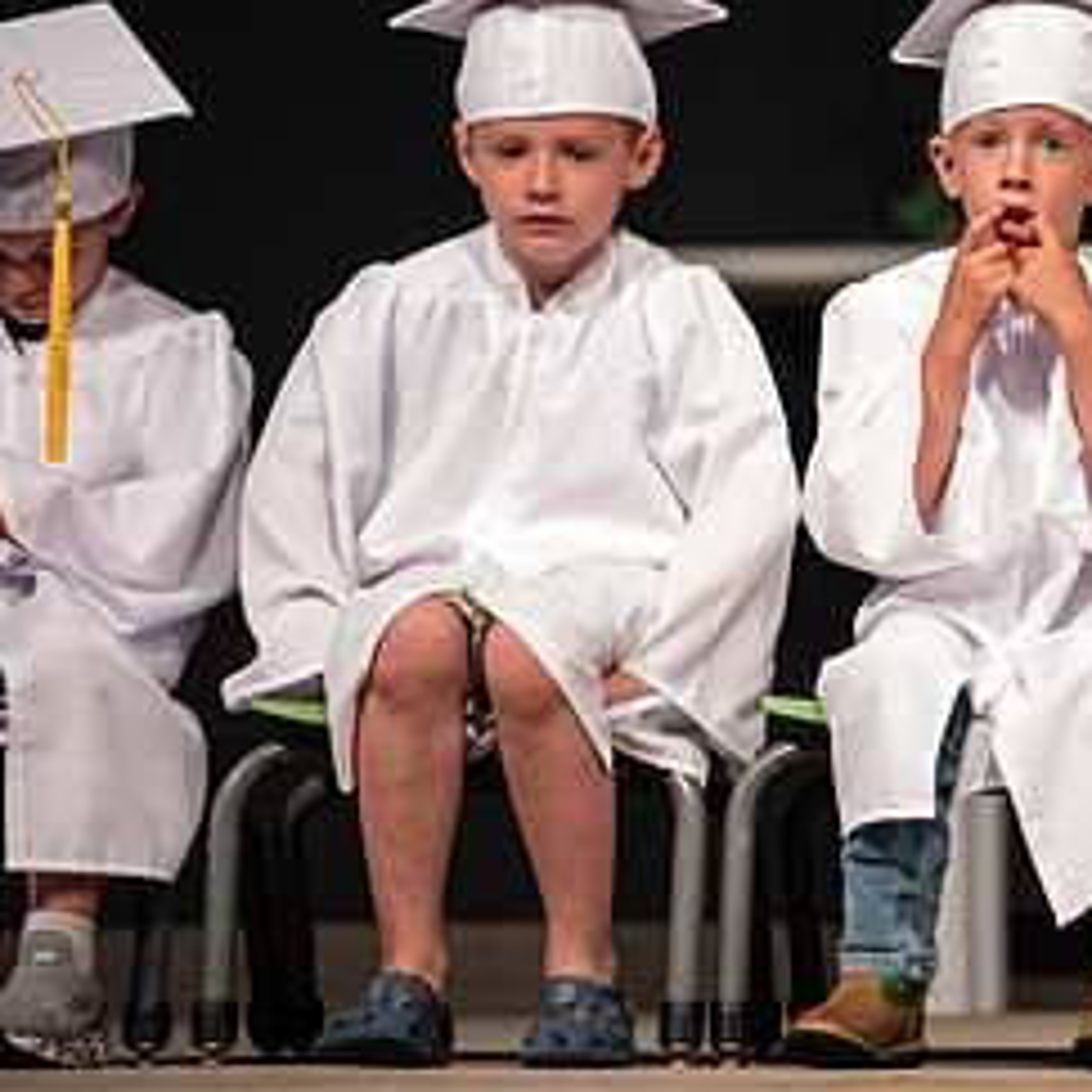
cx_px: 980
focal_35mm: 406
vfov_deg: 4.3
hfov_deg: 4.3
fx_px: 14490
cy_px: 398
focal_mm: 200
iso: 800
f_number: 2.8
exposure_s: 1/250
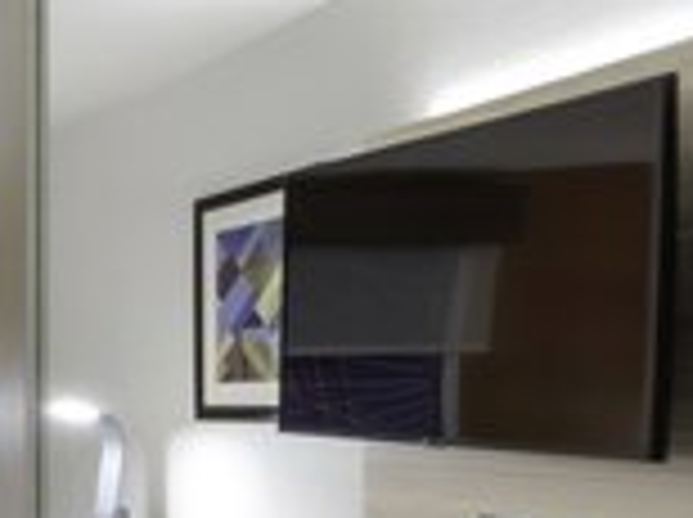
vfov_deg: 23.2
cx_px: -1053
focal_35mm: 60
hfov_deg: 14.2
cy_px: 534
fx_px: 1199
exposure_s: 1/2
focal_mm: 8
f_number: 11
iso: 200
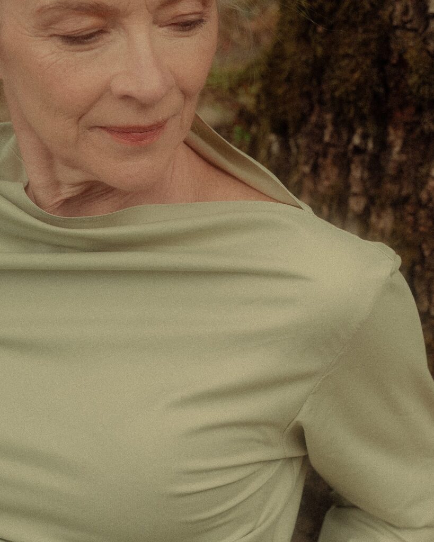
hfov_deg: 13.5
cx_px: 305
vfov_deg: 16.9
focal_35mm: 114
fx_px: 1824
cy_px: 292
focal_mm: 75
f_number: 5.6
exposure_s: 1/250
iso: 125
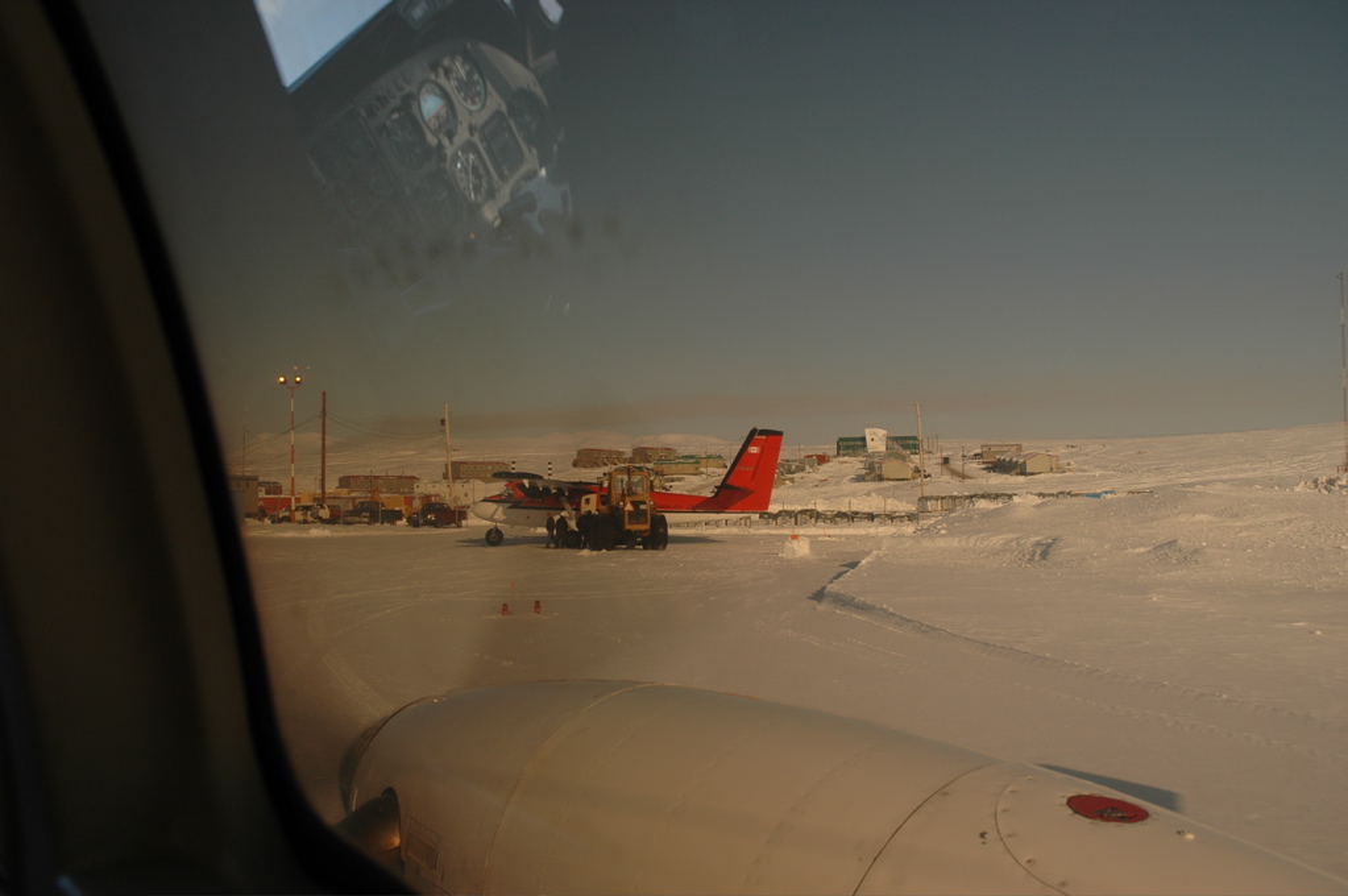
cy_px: 448
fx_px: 1234
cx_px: 674
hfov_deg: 57.3
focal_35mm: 33
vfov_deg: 39.9
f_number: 6.3
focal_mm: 22
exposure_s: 1/160
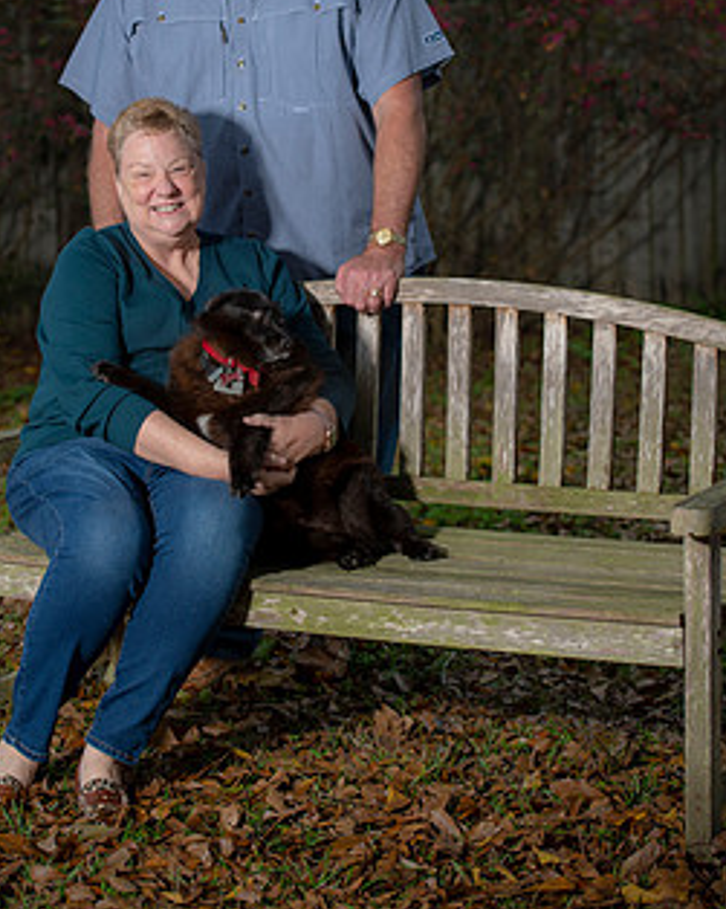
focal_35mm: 94
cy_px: 281
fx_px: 2526
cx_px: 305
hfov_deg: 16.3
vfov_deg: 20.3
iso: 160
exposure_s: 1/200
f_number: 4
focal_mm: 70
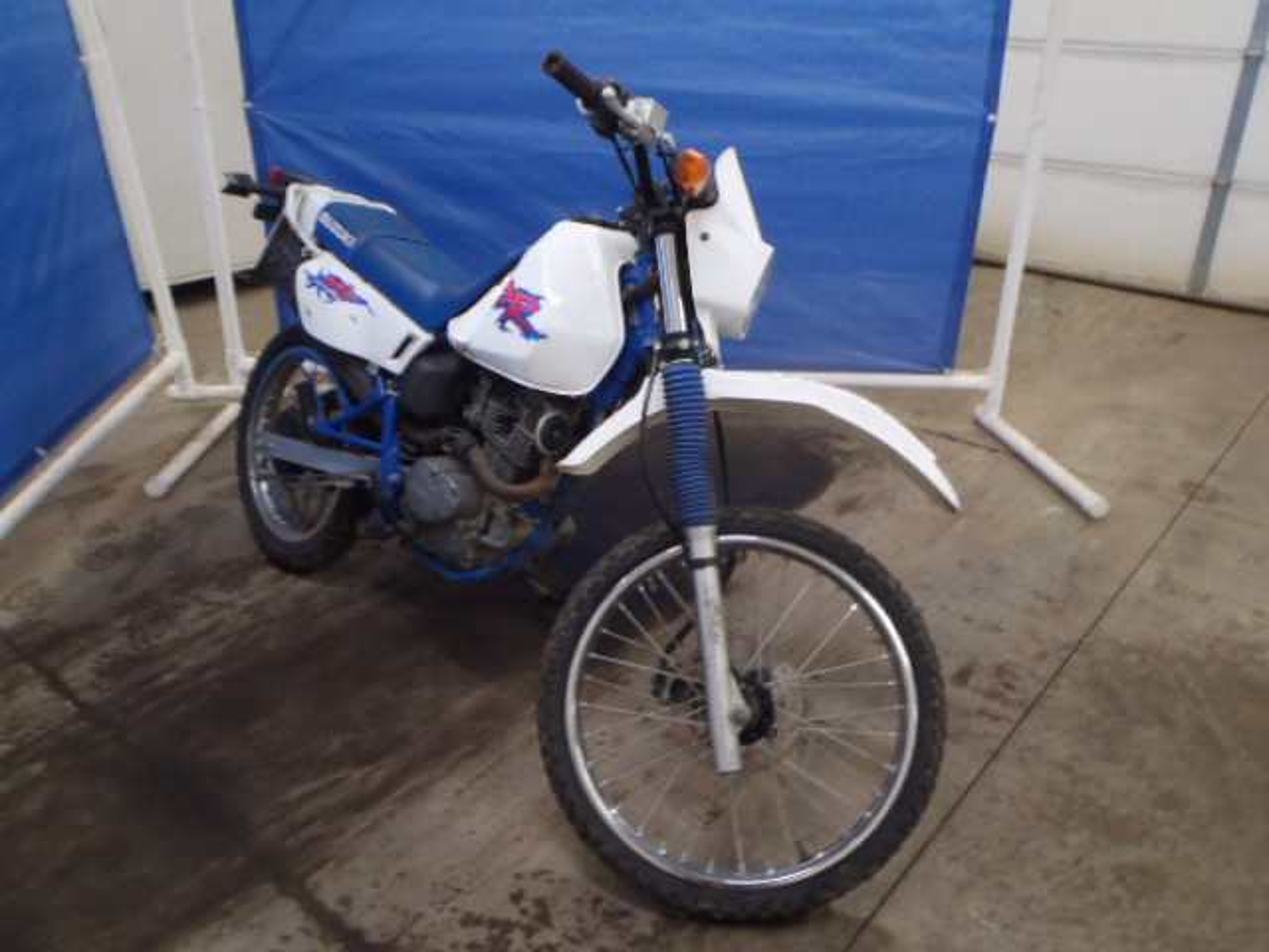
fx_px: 1026
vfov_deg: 49.7
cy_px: 476
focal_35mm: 28
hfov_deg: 63.4
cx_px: 634
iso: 200
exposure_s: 1/6
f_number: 3.5
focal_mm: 5
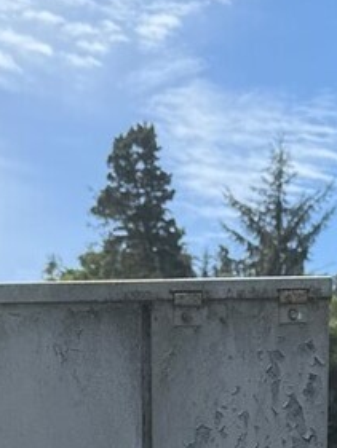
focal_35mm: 123
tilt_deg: -11.0
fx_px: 1595
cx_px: 139
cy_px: 923
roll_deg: +0.1
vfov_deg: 13.5
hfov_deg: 12.1
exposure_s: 1/3425
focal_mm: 6.76
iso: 80
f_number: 1.78
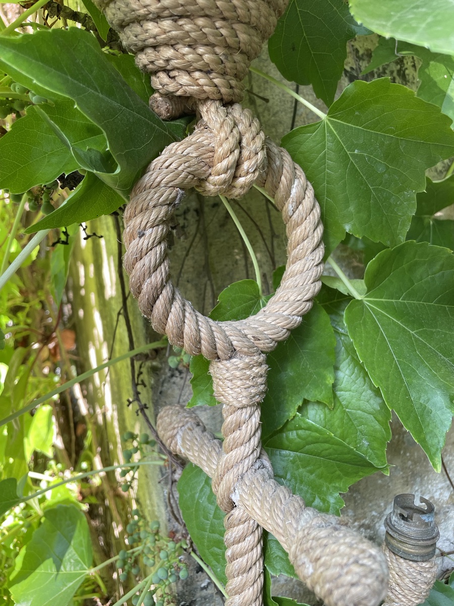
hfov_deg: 53.1
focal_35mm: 26
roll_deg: +6.0
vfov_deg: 67.3
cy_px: 303
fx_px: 455
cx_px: 227
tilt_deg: -8.1
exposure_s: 1/121
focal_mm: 4.2
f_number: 1.6
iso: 40
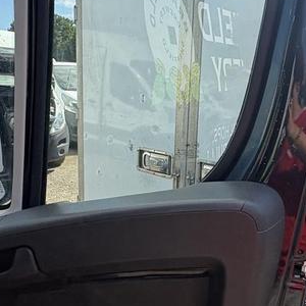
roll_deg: +2.0
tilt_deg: -1.0
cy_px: 164
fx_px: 370
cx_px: 180
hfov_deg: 44.7
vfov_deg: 44.9
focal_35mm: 37
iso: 50
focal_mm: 2.22
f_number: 2.2
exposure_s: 1/522
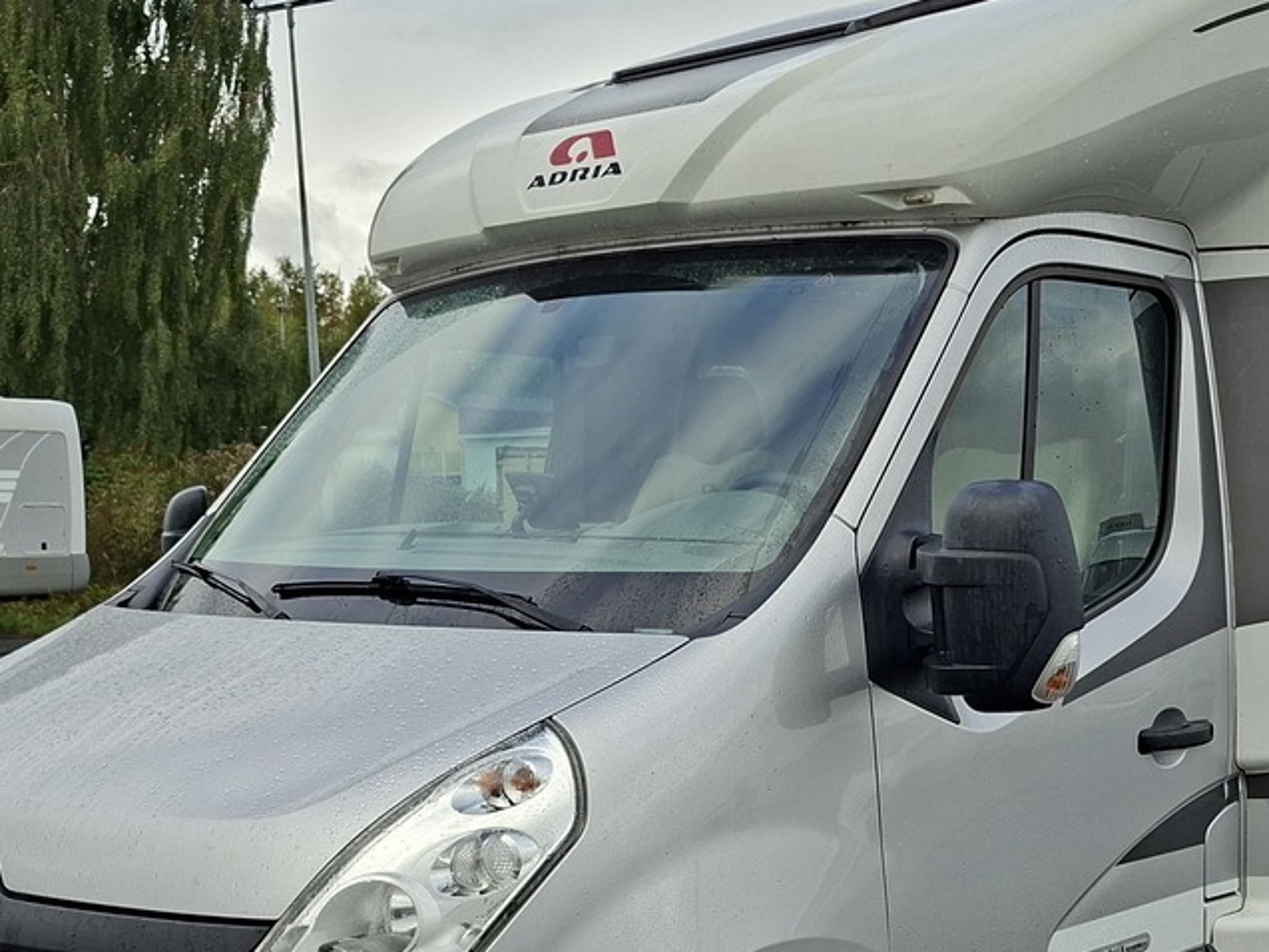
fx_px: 1907
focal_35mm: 52
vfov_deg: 27.4
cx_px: 809
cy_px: 787
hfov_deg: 36.6
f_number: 1.8
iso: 40
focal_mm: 5.54
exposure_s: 1/1258
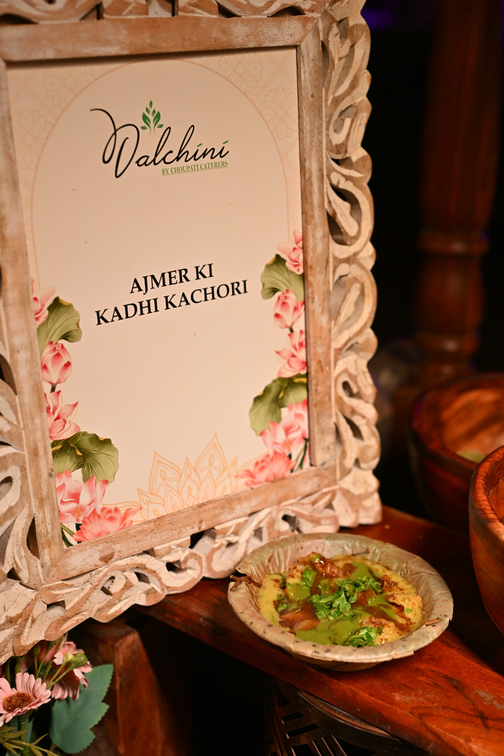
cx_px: 252
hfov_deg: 27.0
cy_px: 378
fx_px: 1050
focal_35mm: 50
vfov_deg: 39.6
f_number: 3.5
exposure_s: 1/125
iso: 250
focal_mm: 50
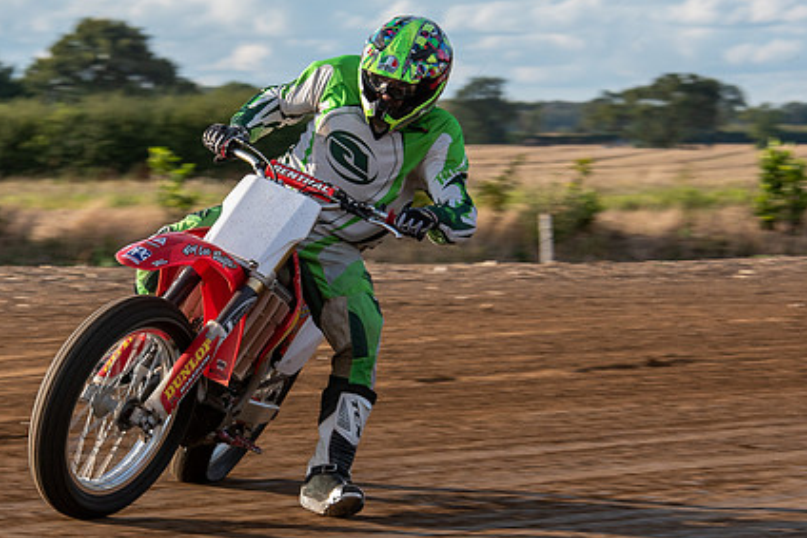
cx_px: 239
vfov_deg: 5.5
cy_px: 273
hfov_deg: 8.3
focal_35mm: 248
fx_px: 5561
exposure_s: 1/320
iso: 180
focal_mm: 112
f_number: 8
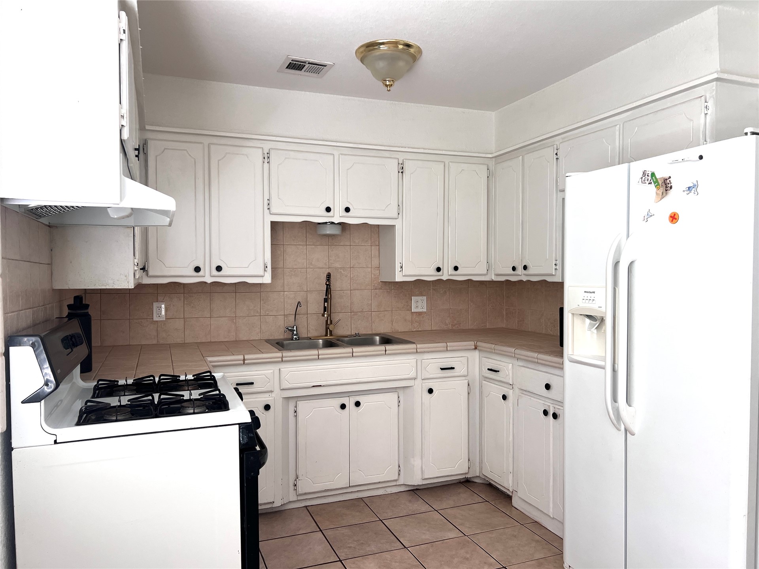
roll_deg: +0.0
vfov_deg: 53.1
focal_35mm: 26
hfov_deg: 67.3
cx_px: 380
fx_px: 570
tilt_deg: -0.7
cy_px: 284
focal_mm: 5.7
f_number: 1.5
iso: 125
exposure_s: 1/121
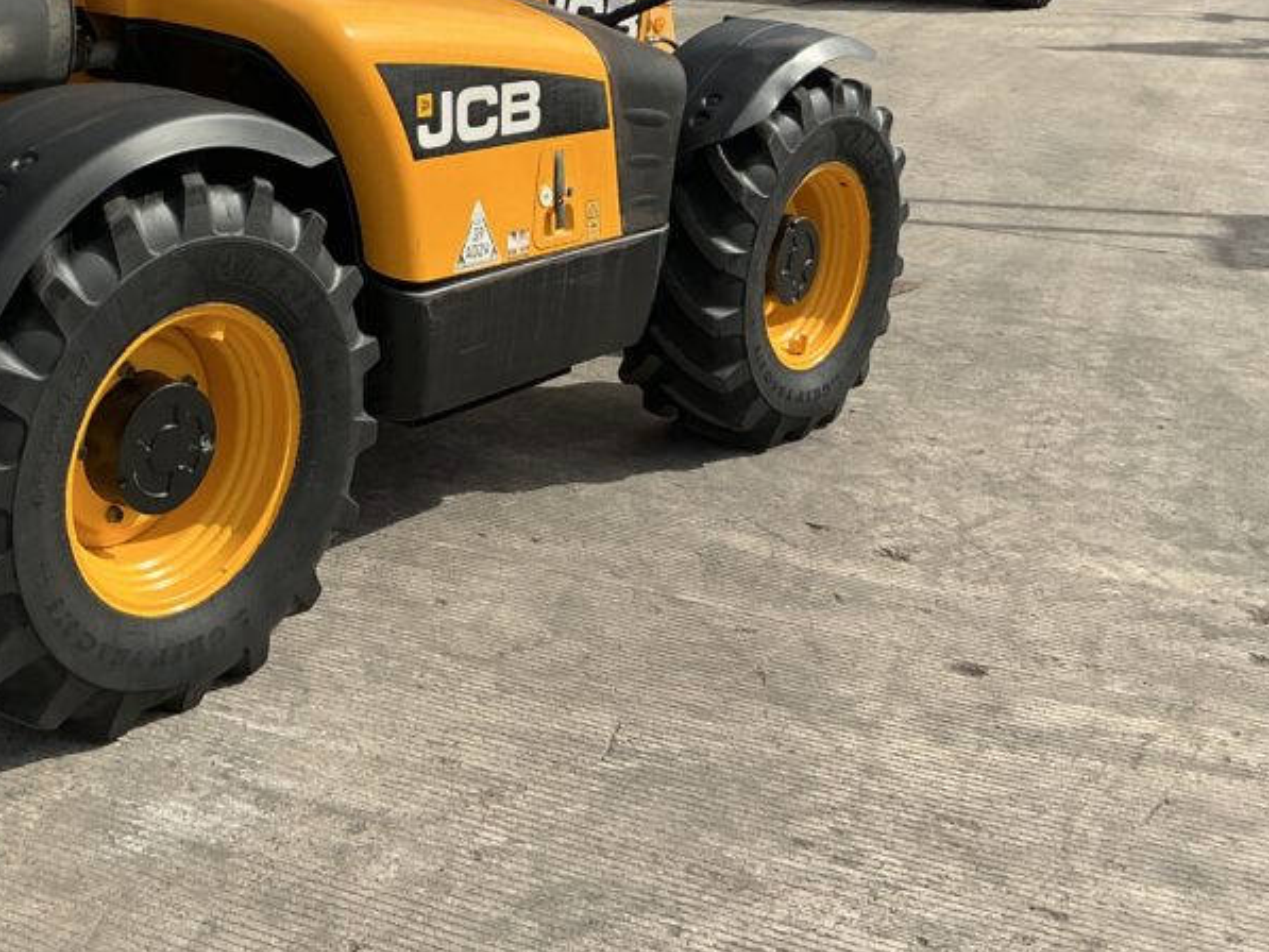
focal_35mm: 48
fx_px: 1760
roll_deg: -4.7
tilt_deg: -11.6
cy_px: 153
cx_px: 327
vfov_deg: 29.4
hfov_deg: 38.7
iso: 25
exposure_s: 1/1848
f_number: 1.8
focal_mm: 3
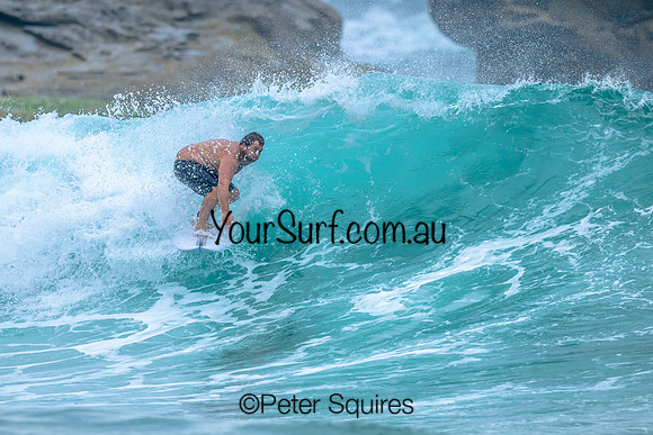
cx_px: 292
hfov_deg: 1.9
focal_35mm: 1100
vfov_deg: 1.3
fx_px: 19949
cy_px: 221
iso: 400
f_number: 6.3
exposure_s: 1/2500
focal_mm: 800
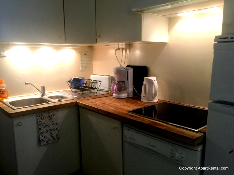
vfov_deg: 48.3
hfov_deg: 61.6
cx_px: 117
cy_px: 88
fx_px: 196
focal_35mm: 29
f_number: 2.2
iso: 50
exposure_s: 1/17
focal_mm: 4.15
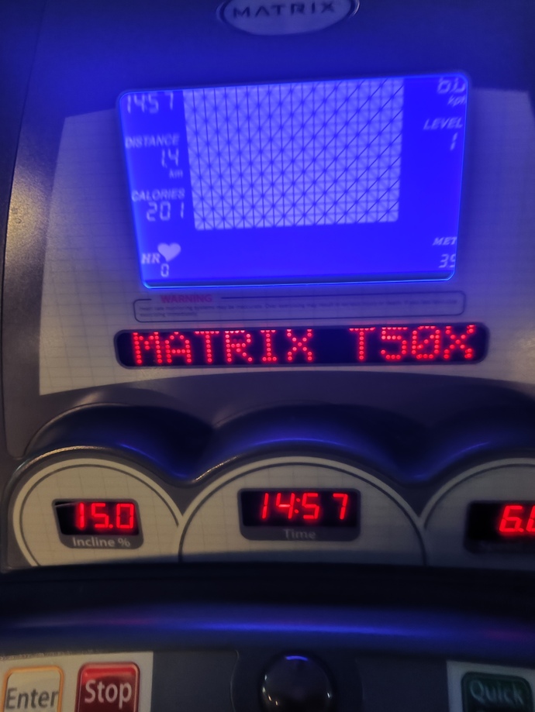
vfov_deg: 71.6
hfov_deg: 56.8
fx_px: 494
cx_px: 268
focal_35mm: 24
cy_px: 356
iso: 1141
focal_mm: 4.68
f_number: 1.8
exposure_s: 1/50
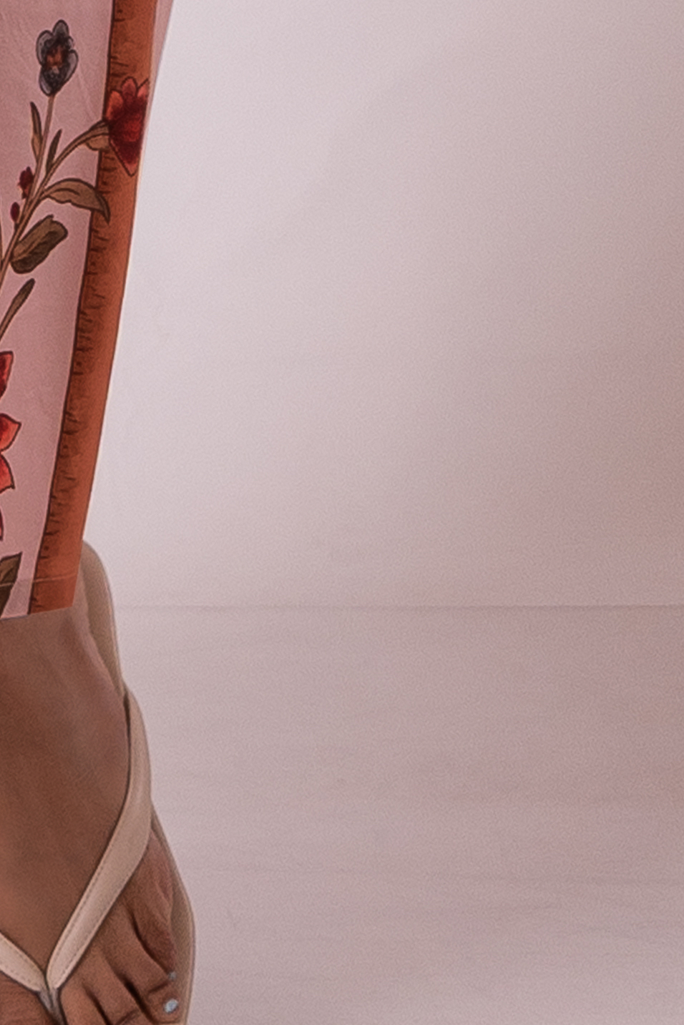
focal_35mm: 176
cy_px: -1107
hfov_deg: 7.8
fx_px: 5013
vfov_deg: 10.6
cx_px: -6
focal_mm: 24
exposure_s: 1/200
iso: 160
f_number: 2.8
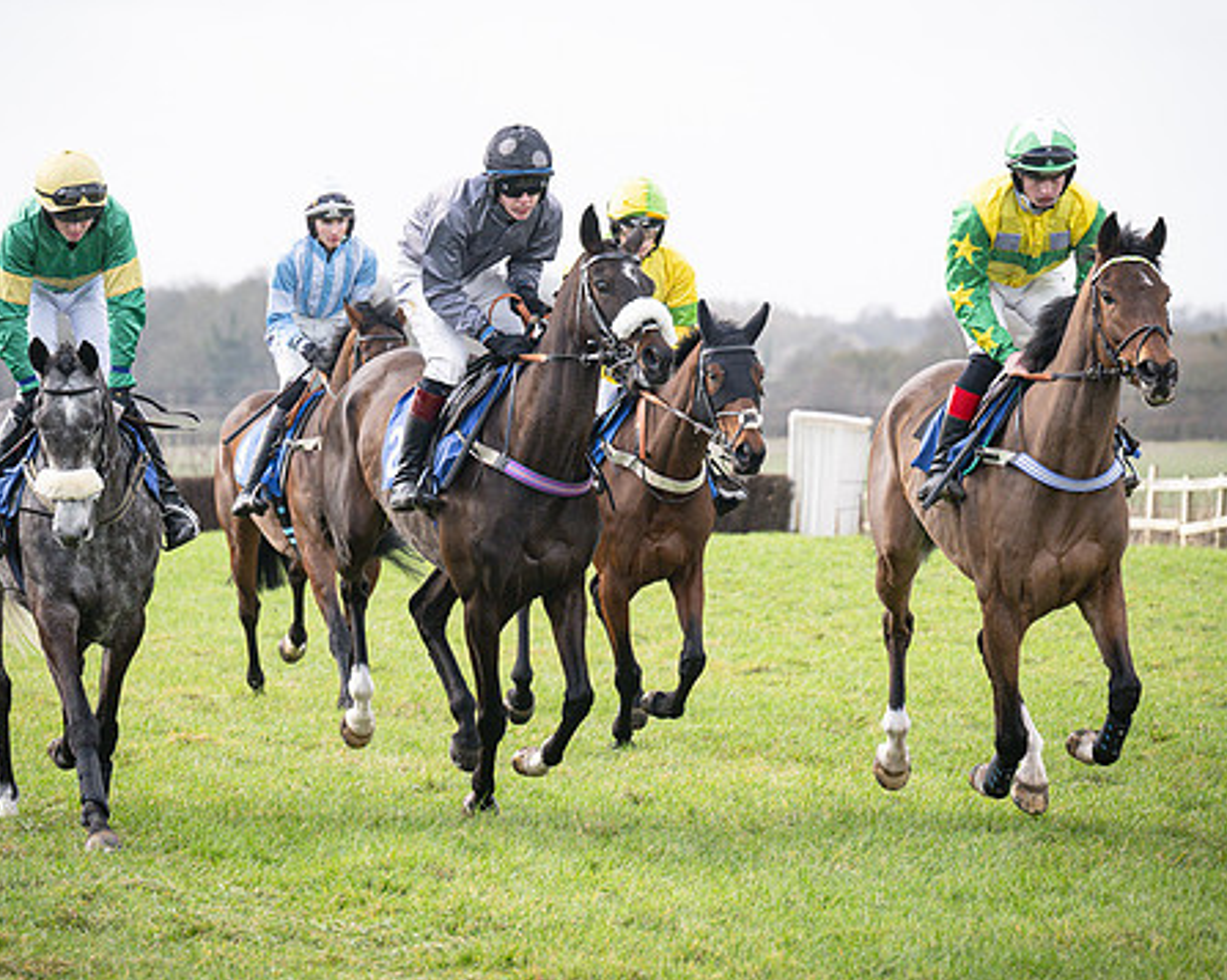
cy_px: 339
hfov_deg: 7.1
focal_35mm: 274
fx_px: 9944
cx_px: 528
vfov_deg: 5.6
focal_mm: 135
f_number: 5
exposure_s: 1/800
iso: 400
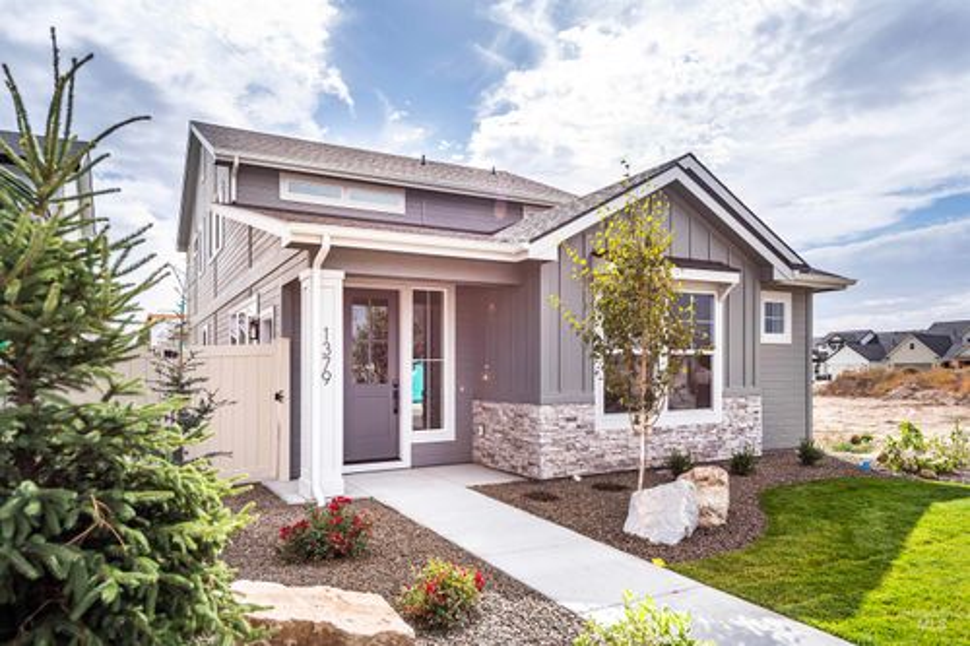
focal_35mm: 24
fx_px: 646
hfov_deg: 73.8
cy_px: 323
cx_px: 485
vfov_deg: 53.1
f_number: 4.5
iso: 100
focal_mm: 24
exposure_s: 1/1000
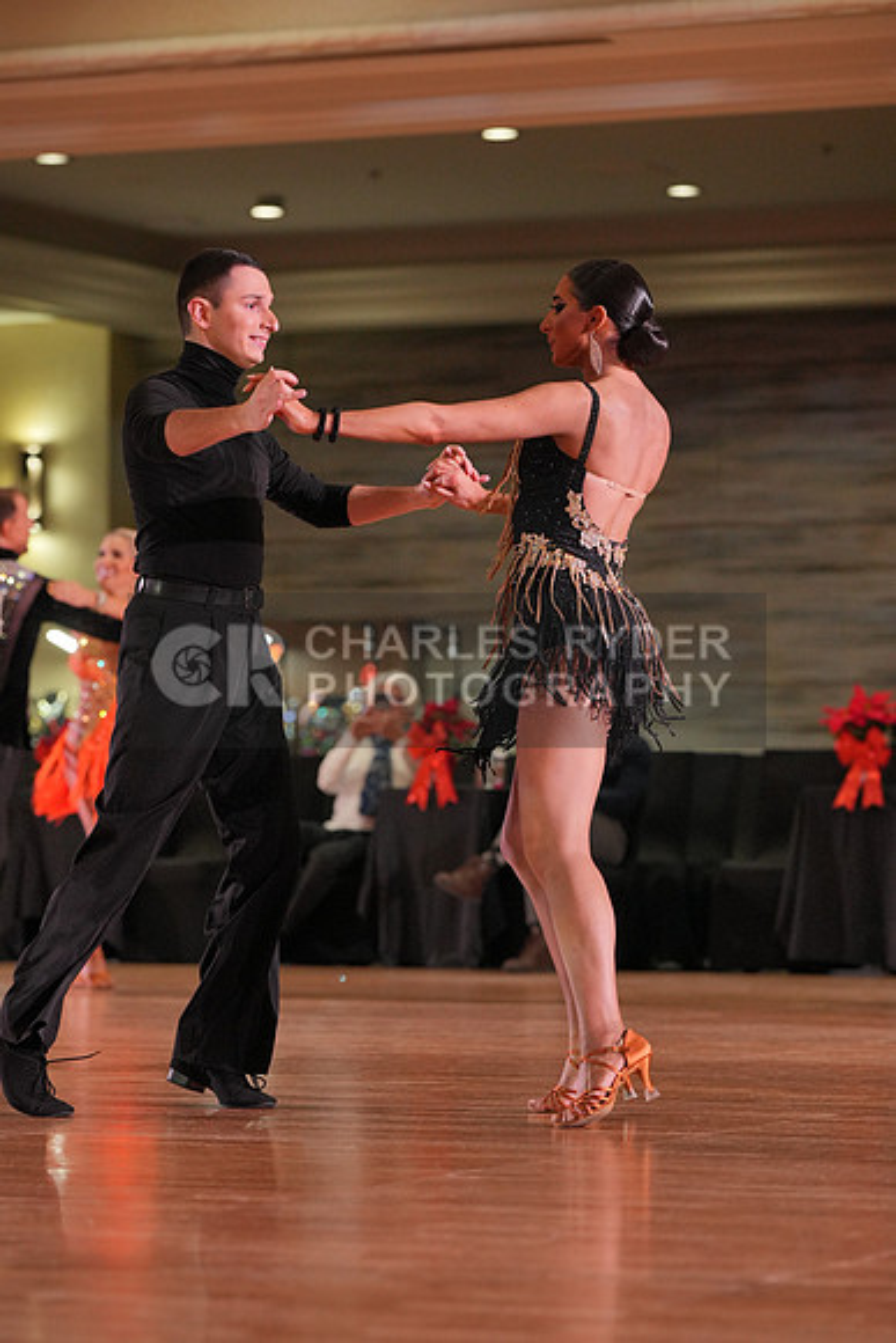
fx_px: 4850
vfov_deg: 15.8
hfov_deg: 10.6
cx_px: 448
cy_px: 672
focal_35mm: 130
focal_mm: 130
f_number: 4
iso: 2500
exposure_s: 1/500
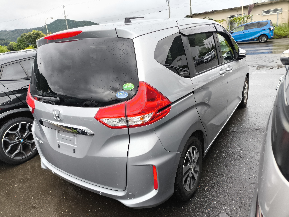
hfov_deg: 69.4
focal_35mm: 25
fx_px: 209
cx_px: 144
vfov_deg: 54.9
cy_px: 108
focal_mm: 4.71
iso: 89
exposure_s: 1/120
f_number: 1.7
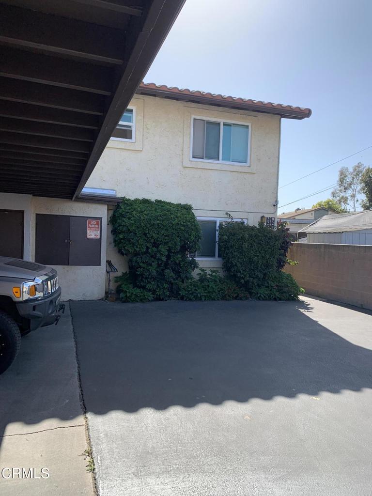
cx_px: 186
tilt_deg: -0.7
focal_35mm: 26
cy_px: 248
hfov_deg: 53.1
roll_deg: -2.1
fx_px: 373
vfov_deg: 67.3
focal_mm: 4.25
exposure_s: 1/1513
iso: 25
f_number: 1.8
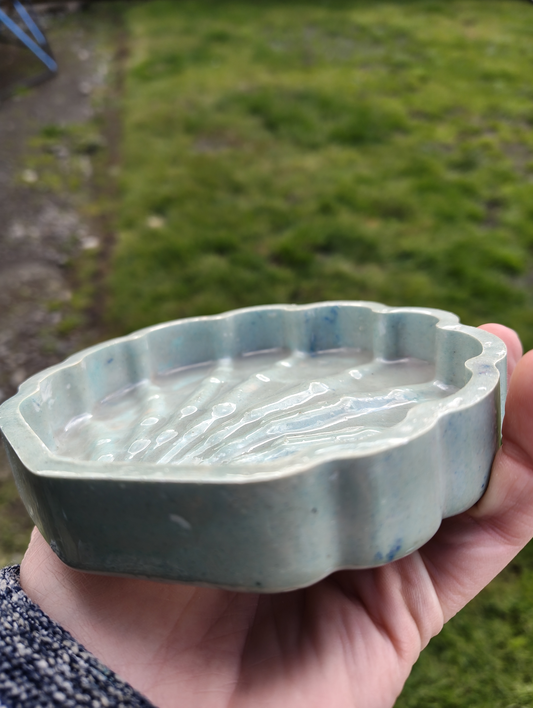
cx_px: 266
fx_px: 491
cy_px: 354
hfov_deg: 56.9
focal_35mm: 24
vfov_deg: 71.5
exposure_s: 1/195
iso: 50
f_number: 1.88
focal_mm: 5.56
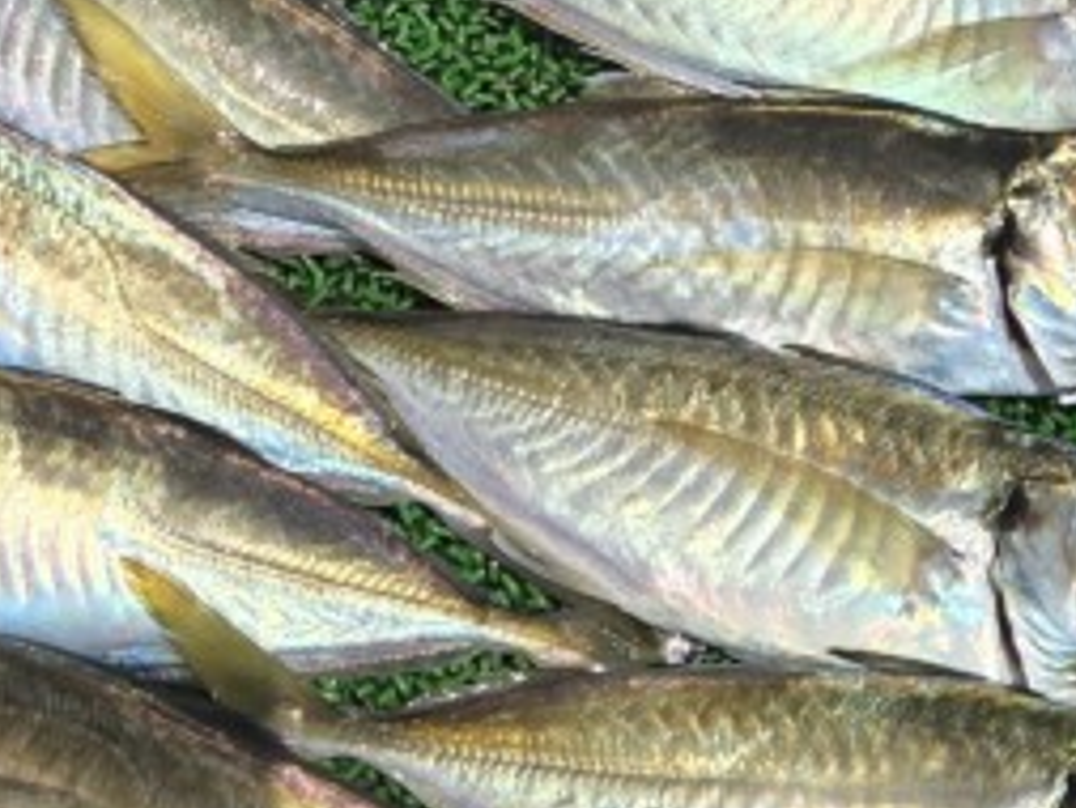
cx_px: 404
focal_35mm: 91
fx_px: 2830
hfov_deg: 21.5
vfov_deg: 15.9
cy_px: -13
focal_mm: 5.4
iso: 25
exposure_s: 1/2723
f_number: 1.8
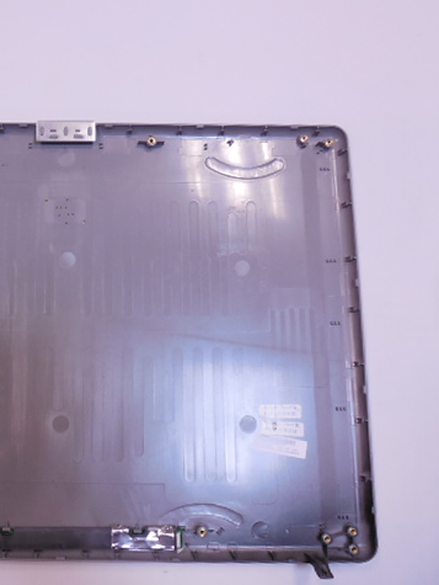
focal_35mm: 35
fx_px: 591
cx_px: 73
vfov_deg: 52.6
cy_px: 293
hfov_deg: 38.8
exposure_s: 1/30
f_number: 3.5
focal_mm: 4.6
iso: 280
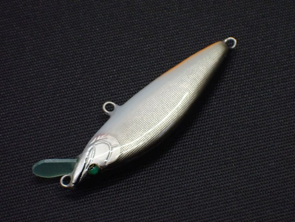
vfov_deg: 16.8
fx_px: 750
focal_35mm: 88
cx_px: 148
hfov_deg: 22.3
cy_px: 111
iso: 800
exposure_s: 1/125
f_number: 4.5
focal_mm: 15.66
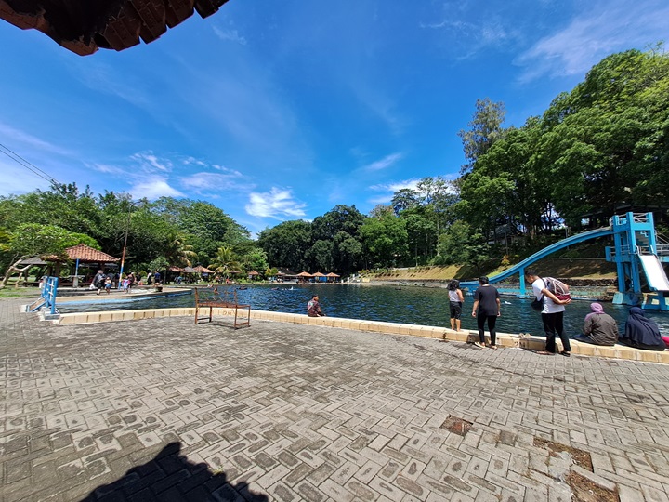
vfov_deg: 89.9
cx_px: 334
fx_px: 251
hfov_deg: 106.2
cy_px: 251
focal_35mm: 13
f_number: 2.2
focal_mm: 1.42
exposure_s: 1/1422
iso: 40
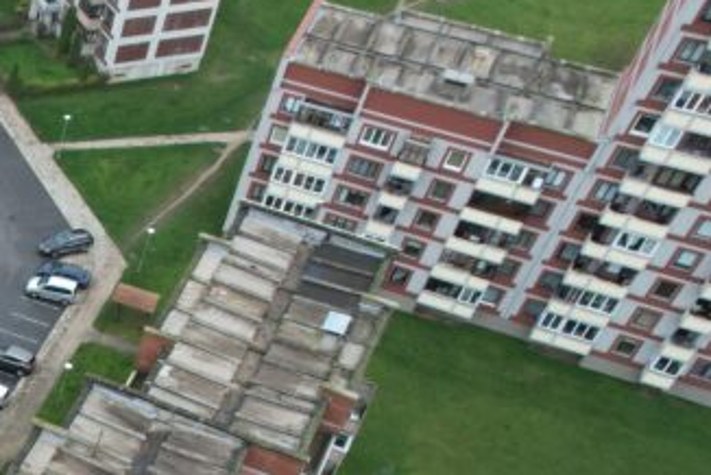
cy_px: 594
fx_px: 1364
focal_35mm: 69
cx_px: -366
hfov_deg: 23.3
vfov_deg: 18.6
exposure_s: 1/40
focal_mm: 8.38
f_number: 2.8
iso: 100
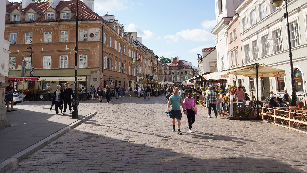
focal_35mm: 28
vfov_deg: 41.1
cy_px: 61
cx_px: 159
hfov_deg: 67.9
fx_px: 228
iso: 100
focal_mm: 24
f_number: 13
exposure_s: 1/100
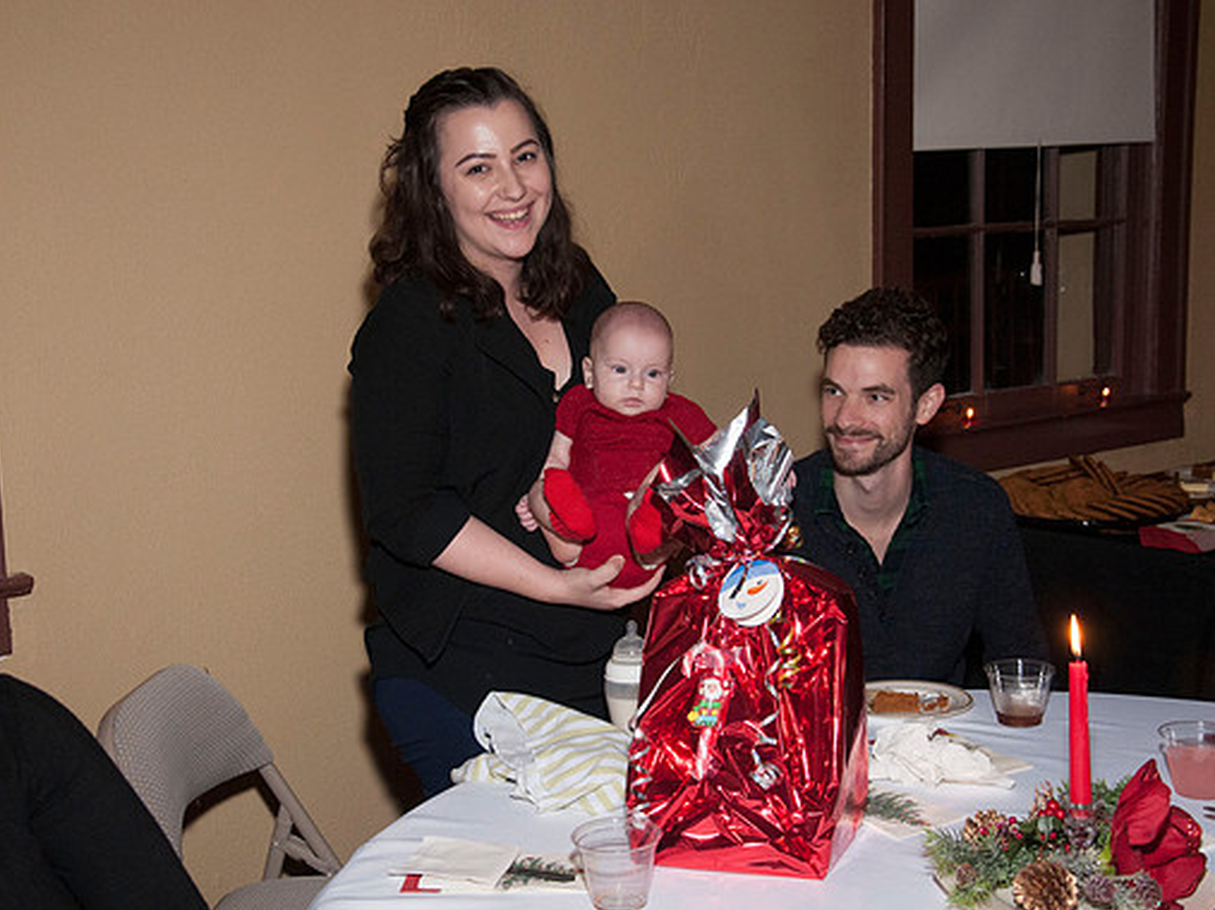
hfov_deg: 34.3
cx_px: 652
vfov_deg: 26.1
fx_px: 1965
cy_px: 454
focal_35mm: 56
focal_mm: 34
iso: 800
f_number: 5.6
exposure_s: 1/80
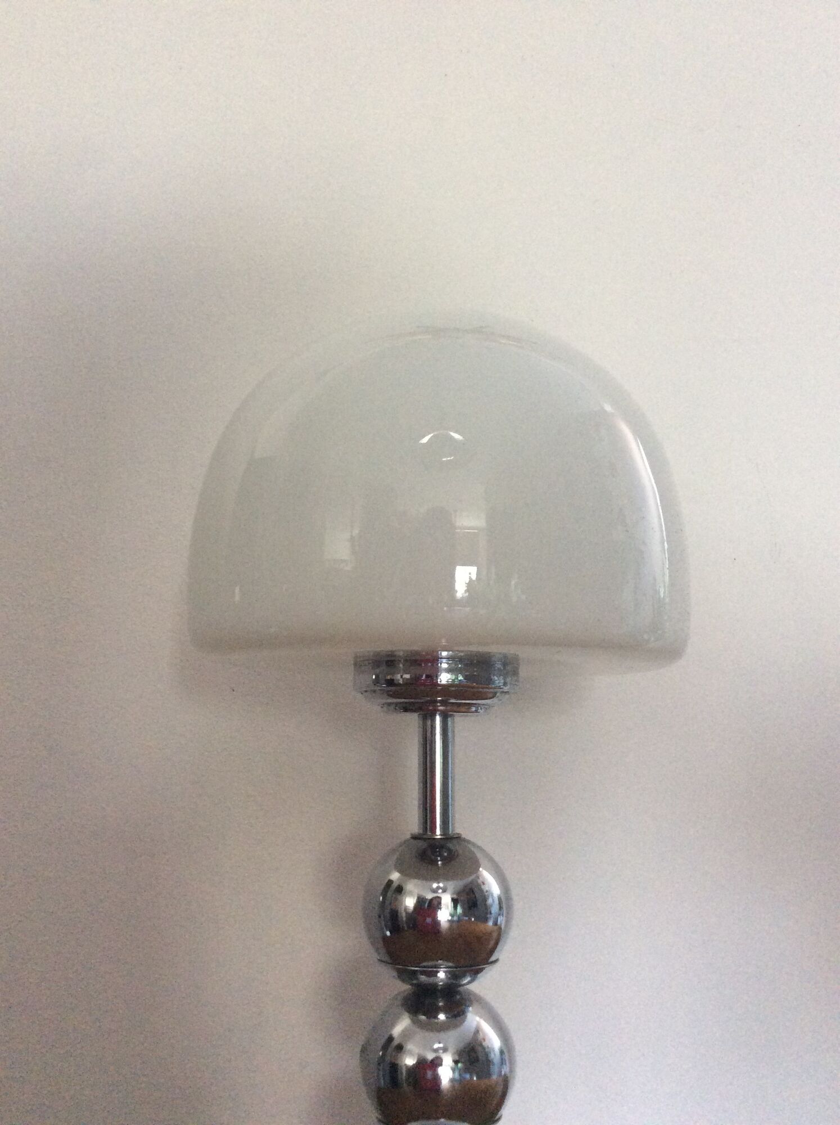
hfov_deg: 44.1
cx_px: 420
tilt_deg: +11.8
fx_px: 1038
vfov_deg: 56.9
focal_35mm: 32
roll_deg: -0.4
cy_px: 562
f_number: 2.4
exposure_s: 1/25
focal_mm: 3.3
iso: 200
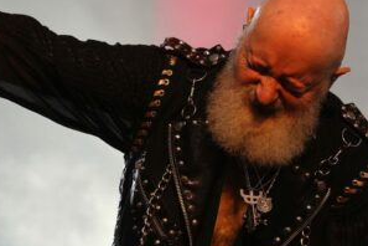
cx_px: 261
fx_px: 3015
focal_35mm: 295
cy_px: 77
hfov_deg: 7.0
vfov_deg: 4.7
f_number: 5
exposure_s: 1/160
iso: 1250
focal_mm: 76
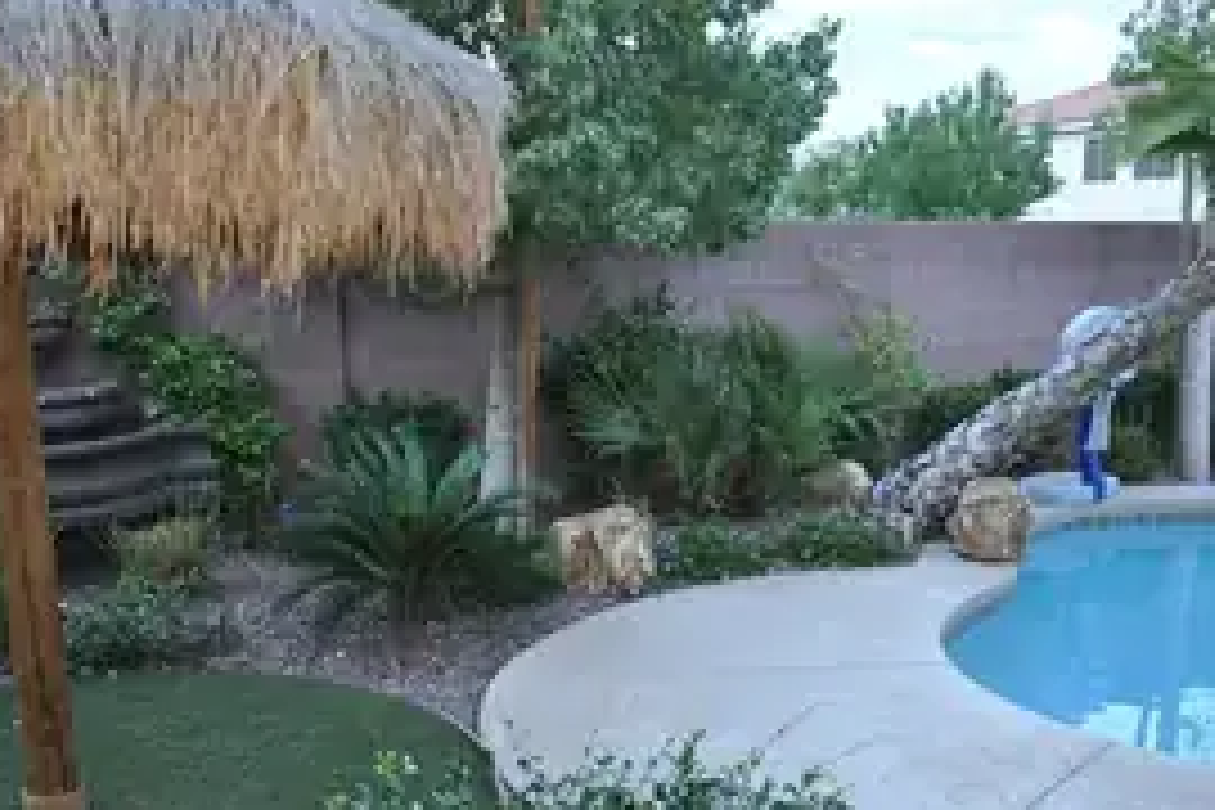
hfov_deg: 48.4
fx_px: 1350
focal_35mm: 40
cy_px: 590
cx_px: 585
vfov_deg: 32.9
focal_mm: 18
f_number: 4
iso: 800
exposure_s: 1/60
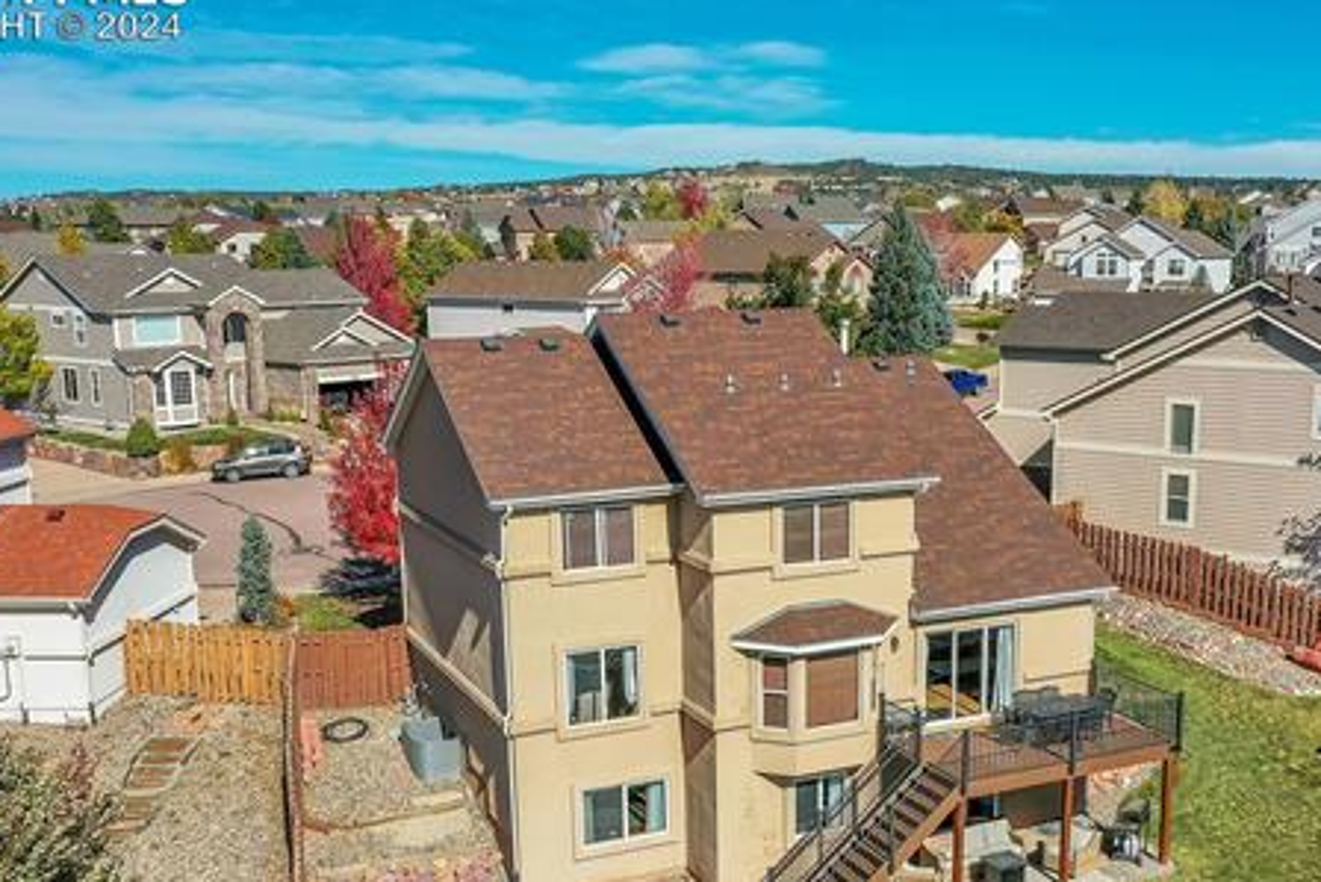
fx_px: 1468
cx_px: 764
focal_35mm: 40
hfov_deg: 48.3
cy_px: 566
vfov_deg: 33.2
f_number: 6.3
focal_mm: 10.26
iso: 100
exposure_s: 1/800
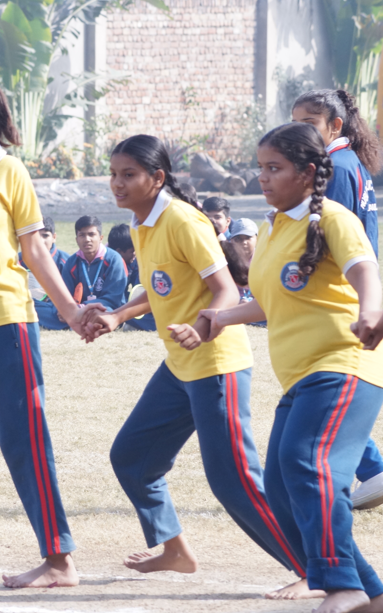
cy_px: 307
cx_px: -43
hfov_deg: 4.2
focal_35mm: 311
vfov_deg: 6.8
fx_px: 5191
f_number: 7.1
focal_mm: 135
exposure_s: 1/500
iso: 800
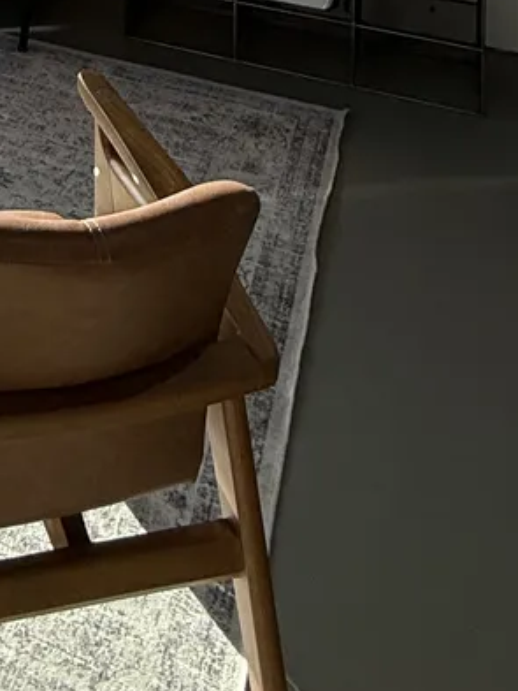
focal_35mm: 57
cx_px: -155
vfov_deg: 23.7
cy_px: -438
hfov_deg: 22.9
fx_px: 1137
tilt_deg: +1.1
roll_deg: -1.0
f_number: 2.2
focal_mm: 2.22
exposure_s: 1/125
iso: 50
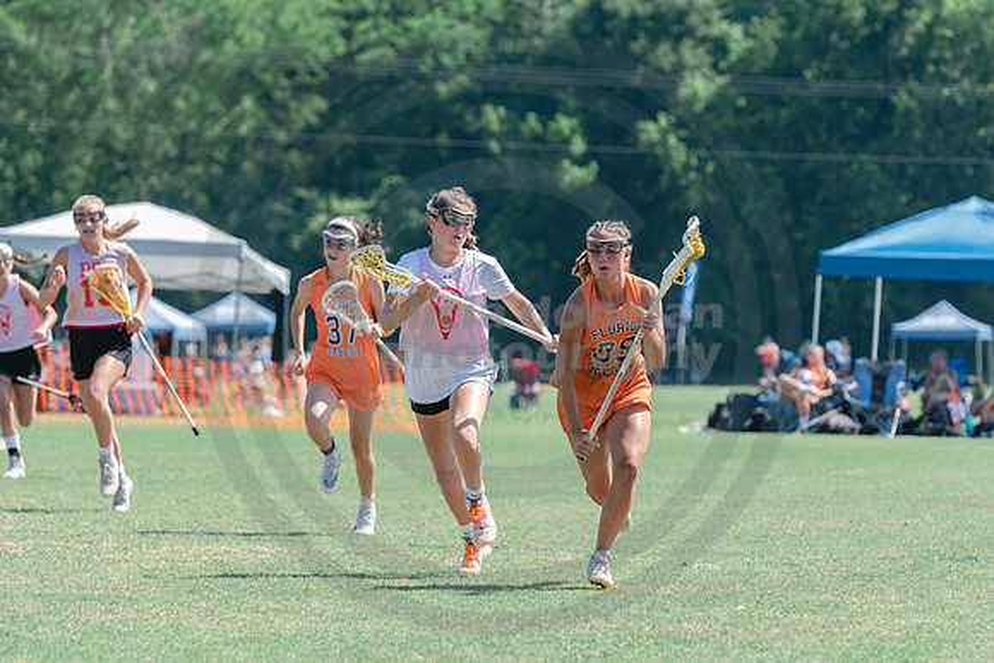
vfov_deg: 4.9
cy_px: 385
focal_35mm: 282
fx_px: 7800
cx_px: 580
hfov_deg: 7.3
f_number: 4.5
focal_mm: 185
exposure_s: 1/1250
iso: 400
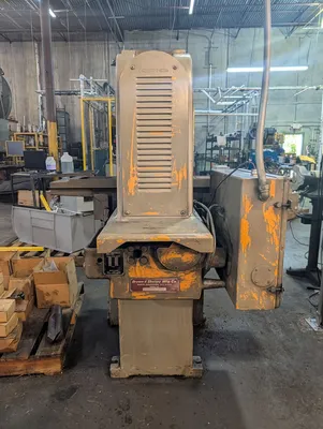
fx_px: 298
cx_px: 162
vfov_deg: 71.5
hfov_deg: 56.9
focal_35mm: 24
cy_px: 214
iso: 206
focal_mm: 6.9
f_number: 1.68
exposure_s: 1/120
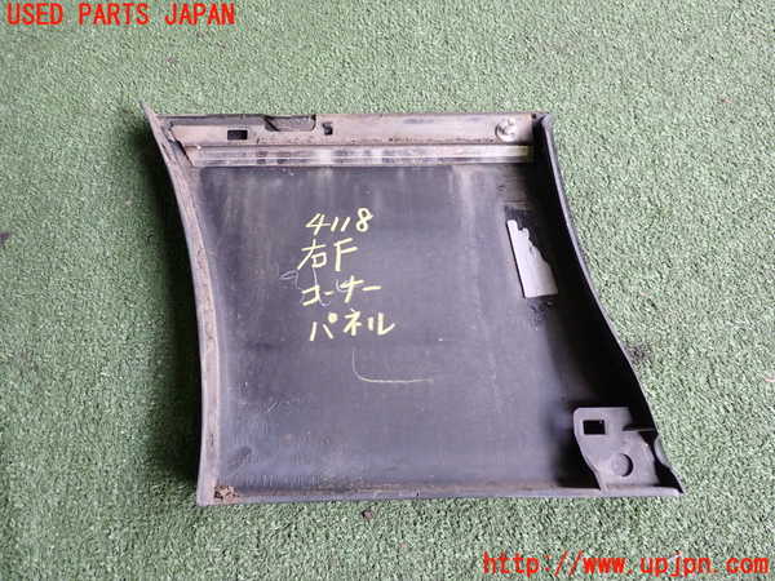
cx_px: 388
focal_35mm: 30
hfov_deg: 60.0
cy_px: 290
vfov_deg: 46.8
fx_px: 672
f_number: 2.3
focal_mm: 5.4
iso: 200
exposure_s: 1/60
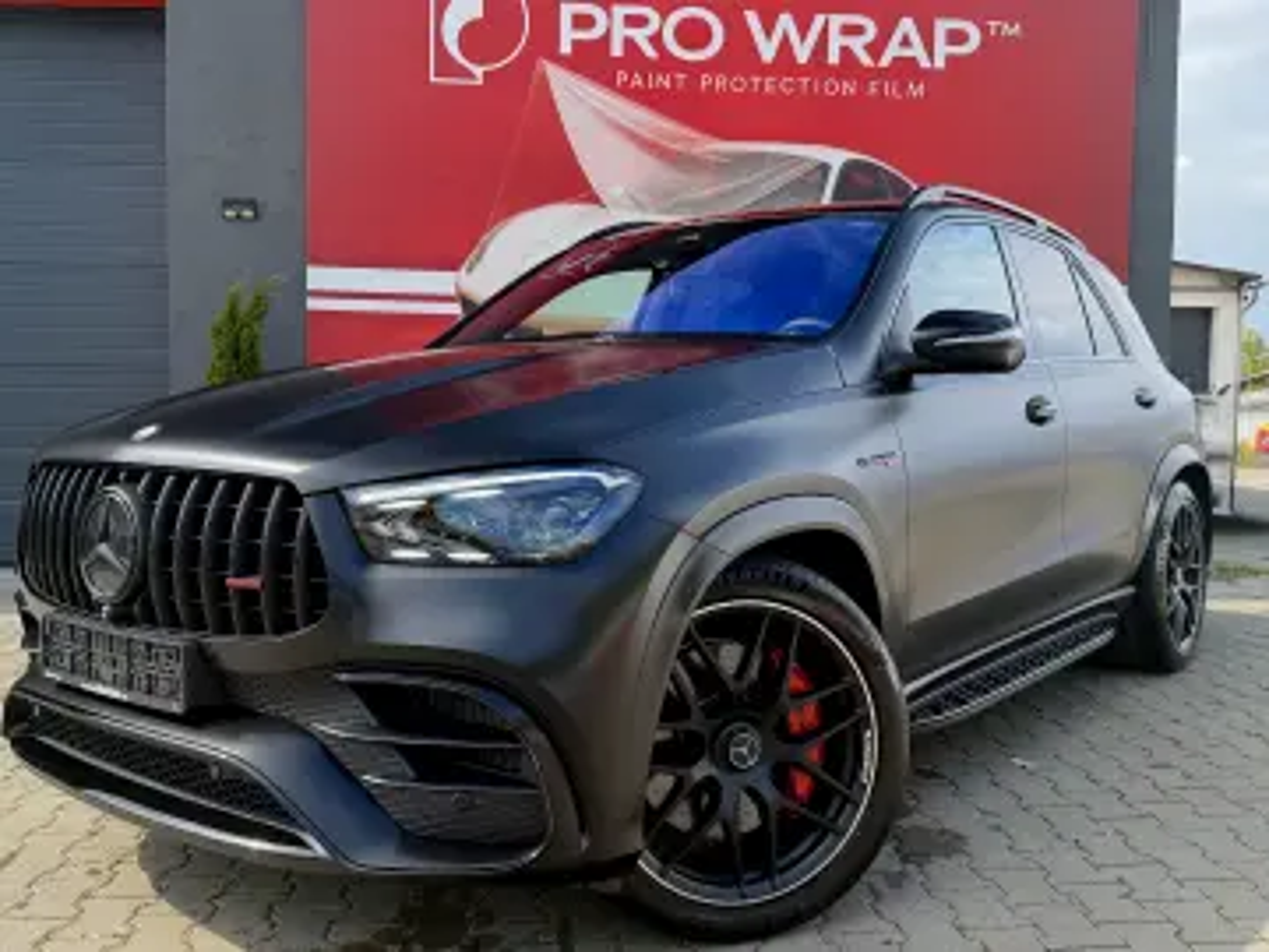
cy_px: 476
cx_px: 634
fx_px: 880
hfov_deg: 71.6
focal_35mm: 24
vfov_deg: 56.8
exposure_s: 1/813
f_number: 1.78
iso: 80
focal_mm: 6.76
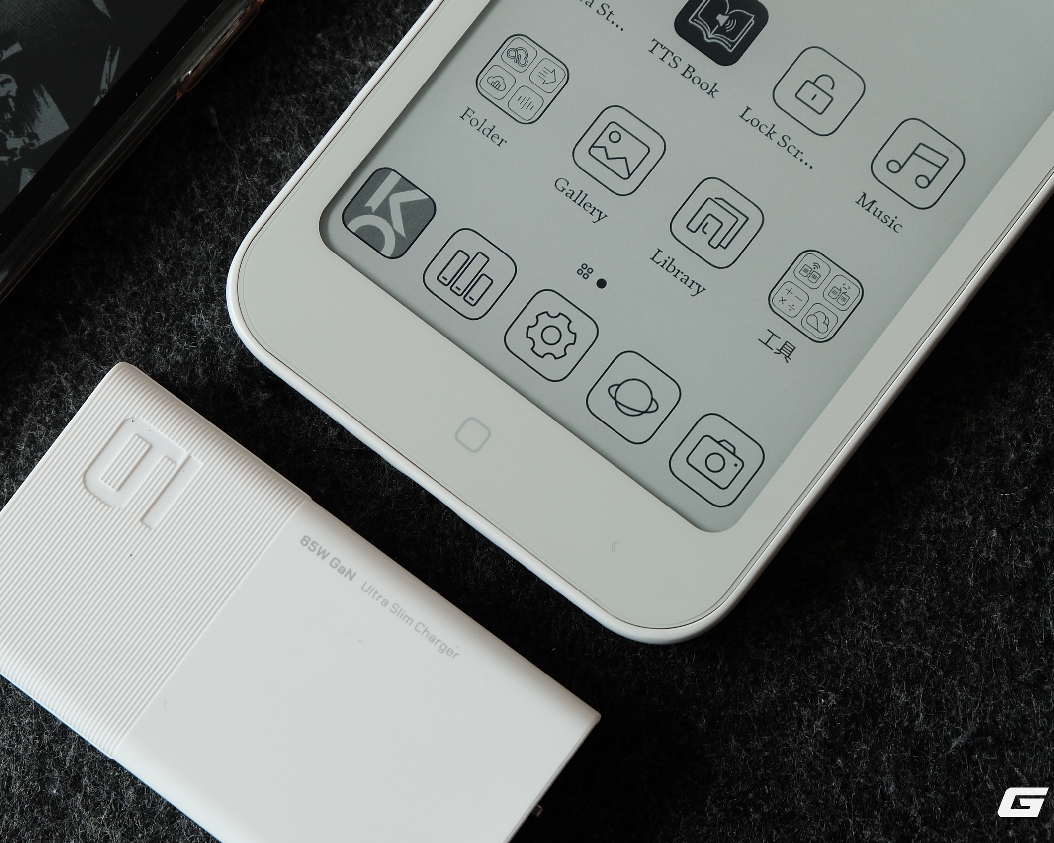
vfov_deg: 18.1
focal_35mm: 85
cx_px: 431
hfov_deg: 22.5
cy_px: 420
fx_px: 2652
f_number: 7.1
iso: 400
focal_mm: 50
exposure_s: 1/85
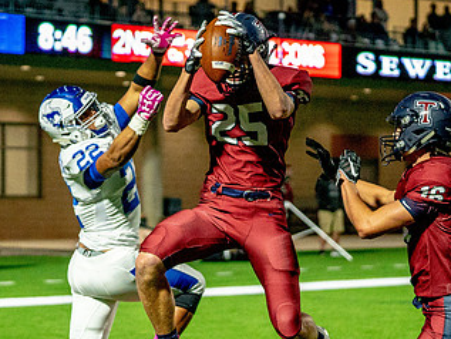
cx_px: 106
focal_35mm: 143
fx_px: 1864
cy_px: 215
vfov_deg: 10.4
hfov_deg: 13.7
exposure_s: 1/3000
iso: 6400
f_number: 2.8
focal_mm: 70
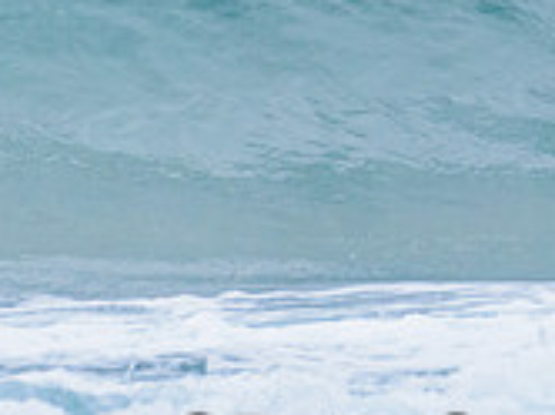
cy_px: -126
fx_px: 33028
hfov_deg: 1.0
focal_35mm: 2063
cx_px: 643
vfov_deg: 0.7
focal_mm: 500
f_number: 5.6
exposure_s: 1/2000
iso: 2000
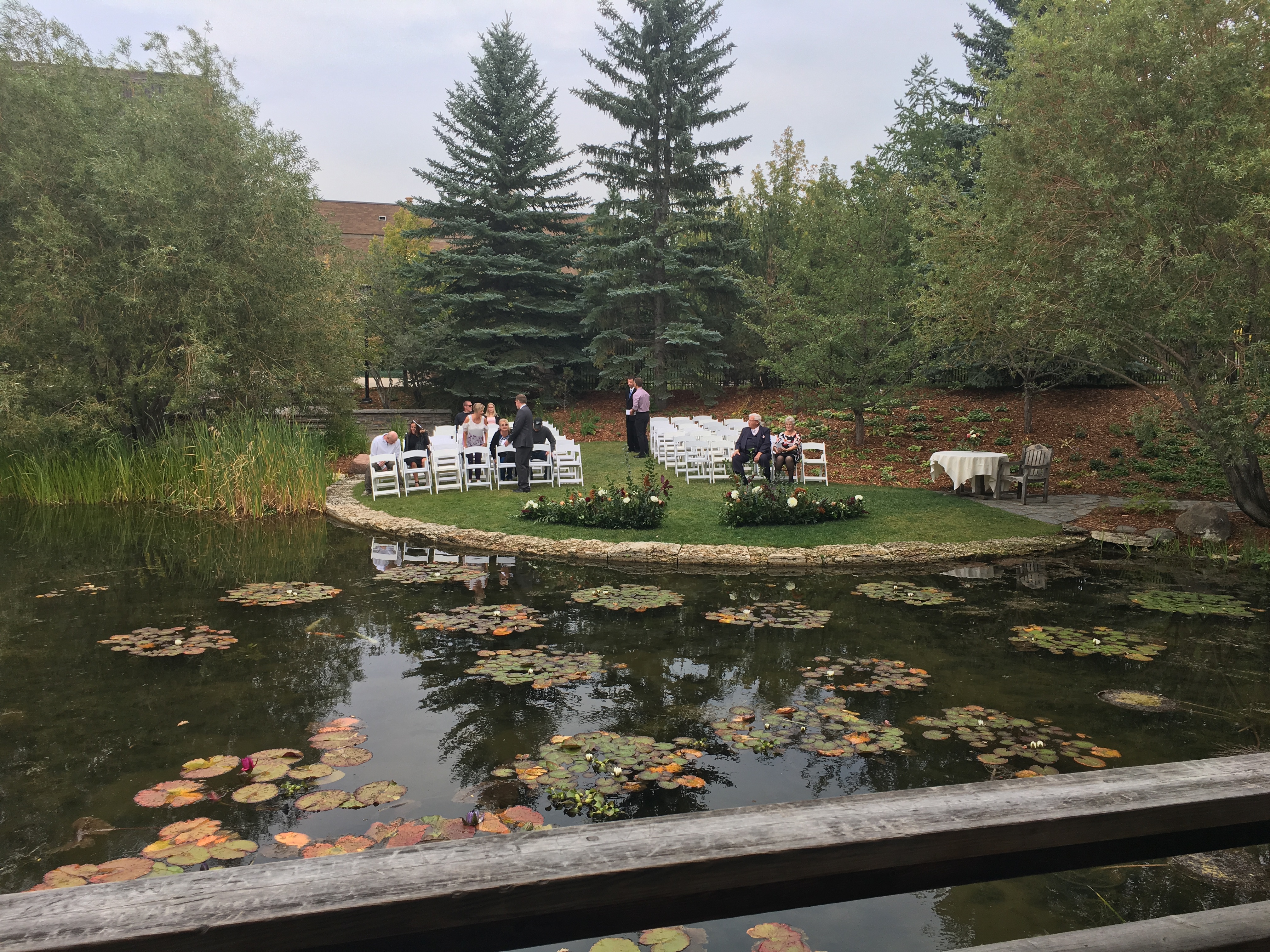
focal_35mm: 29
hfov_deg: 61.7
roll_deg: -1.4
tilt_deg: -5.7
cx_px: 635
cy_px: 476
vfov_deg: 48.2
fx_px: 1064
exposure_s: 1/273
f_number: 2.2
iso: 25
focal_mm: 4.15
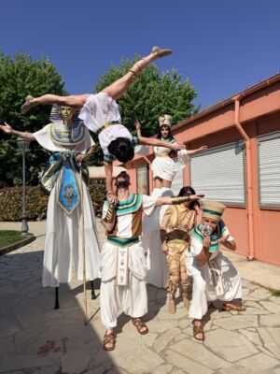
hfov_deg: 56.8
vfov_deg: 71.6
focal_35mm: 24
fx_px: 259
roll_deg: +1.7
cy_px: 187
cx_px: 140
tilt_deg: +0.5
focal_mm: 6.76
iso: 80
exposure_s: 1/10309
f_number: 1.78
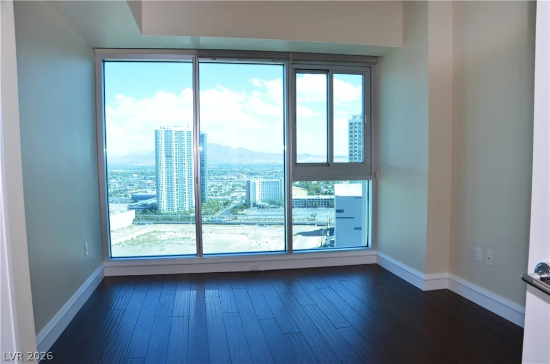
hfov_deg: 67.5
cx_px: 275
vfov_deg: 47.7
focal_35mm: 27
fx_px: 412
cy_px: 182
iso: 200
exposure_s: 1/80
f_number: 10
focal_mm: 18
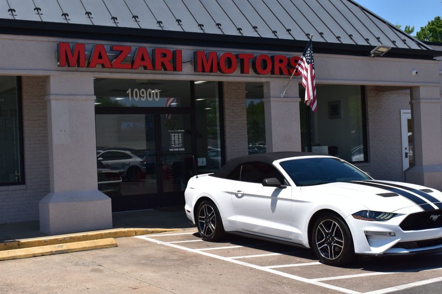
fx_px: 644
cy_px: 147
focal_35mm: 52
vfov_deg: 25.7
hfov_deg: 37.9
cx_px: 221
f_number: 11
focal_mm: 35
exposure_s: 1/500
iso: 320
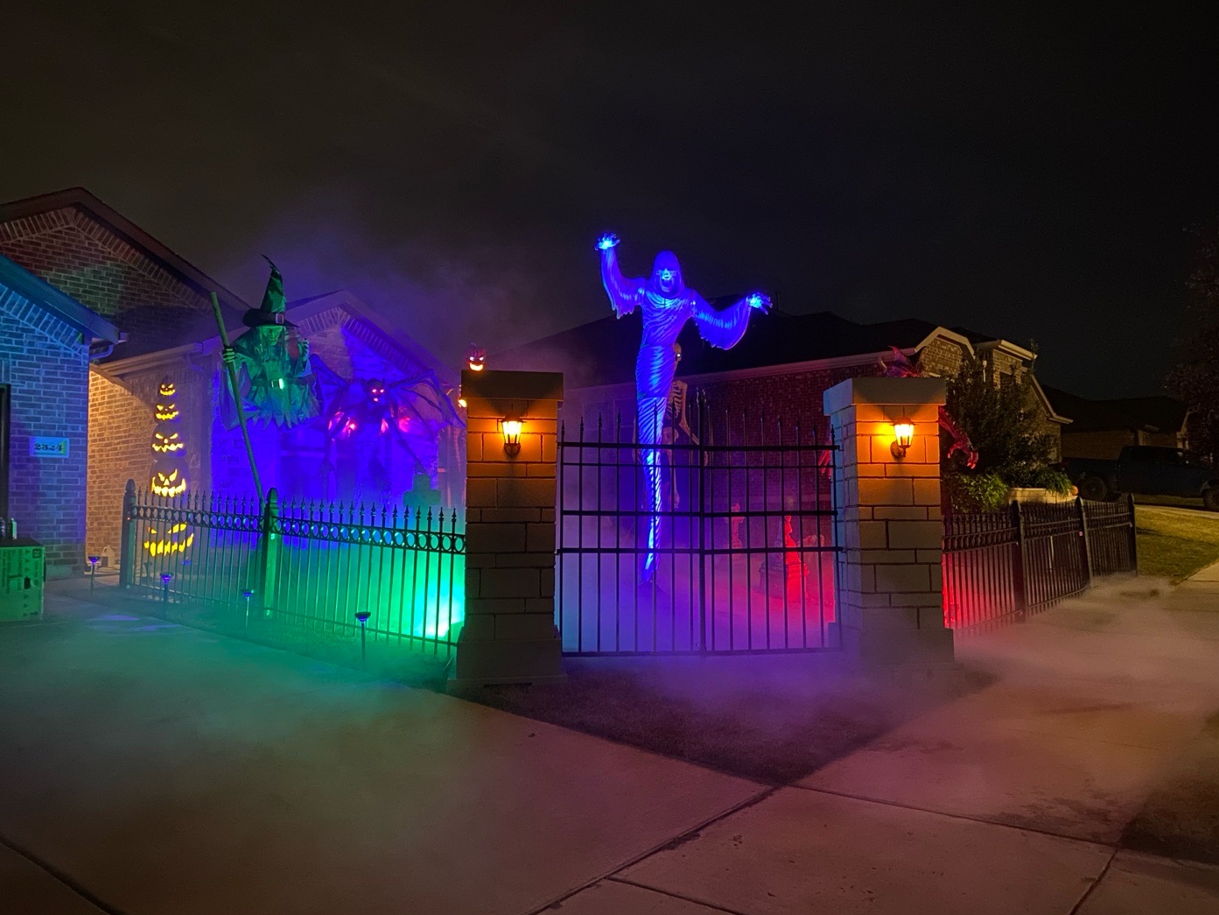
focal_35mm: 28
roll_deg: -0.4
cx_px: 647
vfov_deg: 49.8
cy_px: 456
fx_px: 986
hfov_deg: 63.4
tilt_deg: +3.1
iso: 640
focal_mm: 4.25
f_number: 1.8
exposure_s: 1/8
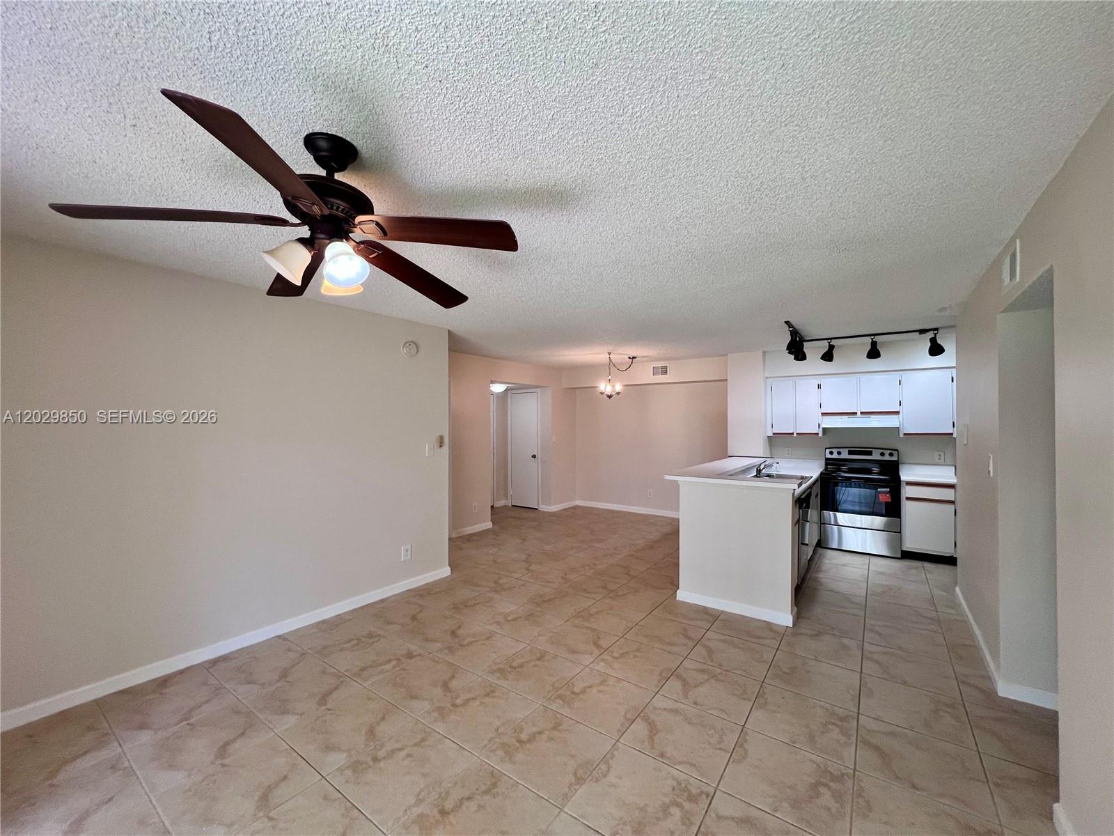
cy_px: 418
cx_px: 557
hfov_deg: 106.2
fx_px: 418
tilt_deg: +1.2
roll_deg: +0.6
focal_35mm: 13
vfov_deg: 89.9
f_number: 1.8
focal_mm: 1.57
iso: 125
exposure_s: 1/120
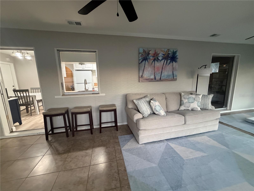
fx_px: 103
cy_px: 96
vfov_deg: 85.7
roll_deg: +1.2
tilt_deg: -9.7
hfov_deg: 102.1
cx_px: 127
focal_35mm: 14
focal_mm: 2.22
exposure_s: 1/60
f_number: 2.2
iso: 640
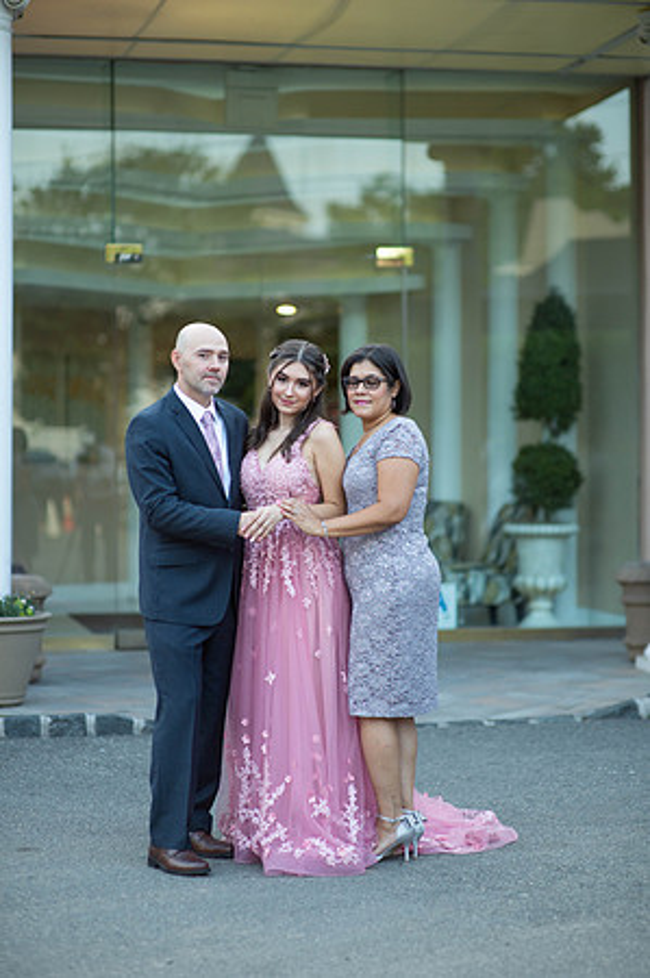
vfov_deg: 23.9
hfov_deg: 16.0
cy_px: 489
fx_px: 2307
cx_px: 325
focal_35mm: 85
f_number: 2
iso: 250
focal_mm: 85
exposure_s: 1/500
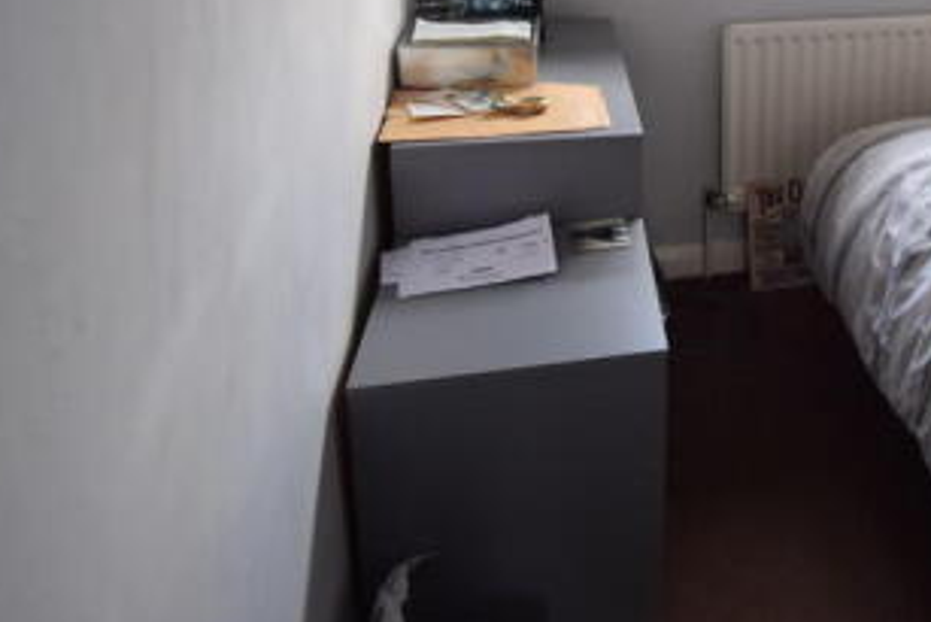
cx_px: 802
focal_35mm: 32
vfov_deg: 37.1
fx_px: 828
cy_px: 8
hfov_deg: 52.9
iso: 400
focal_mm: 10
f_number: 4.5
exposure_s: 1/13
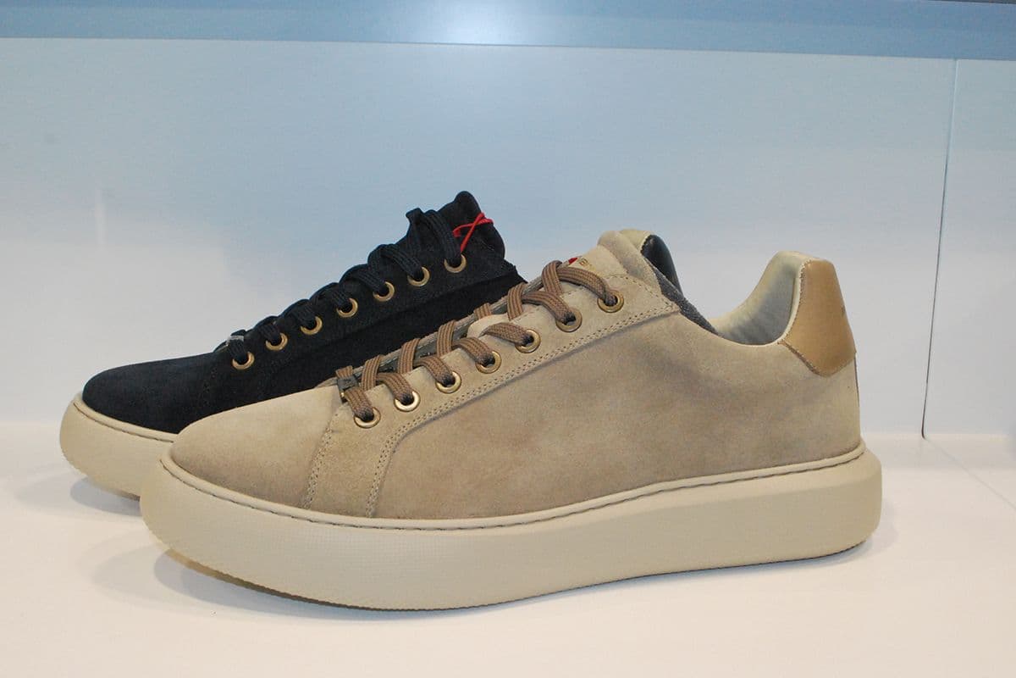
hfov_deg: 57.2
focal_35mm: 33
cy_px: 339
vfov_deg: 40.0
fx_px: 931
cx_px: 508
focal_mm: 22
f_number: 11
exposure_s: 1/200
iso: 1600
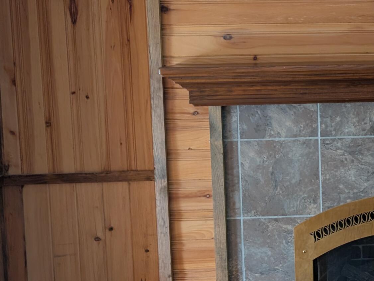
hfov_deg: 26.6
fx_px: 692
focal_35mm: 64
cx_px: 456
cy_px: 83
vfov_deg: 22.8
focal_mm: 6.9
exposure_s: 1/24
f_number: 1.68
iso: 224
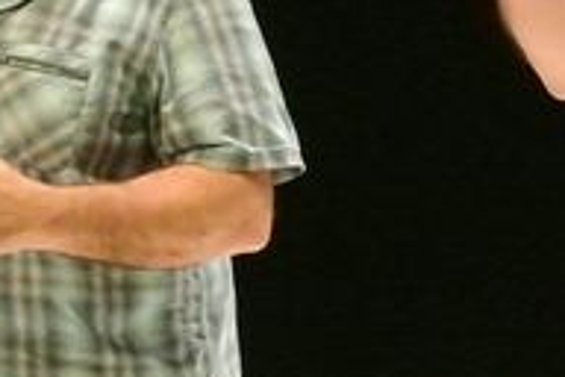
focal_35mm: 406
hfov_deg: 5.1
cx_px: -171
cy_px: -155
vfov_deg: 3.4
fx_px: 6371
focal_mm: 36.1
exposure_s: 1/400
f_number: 5
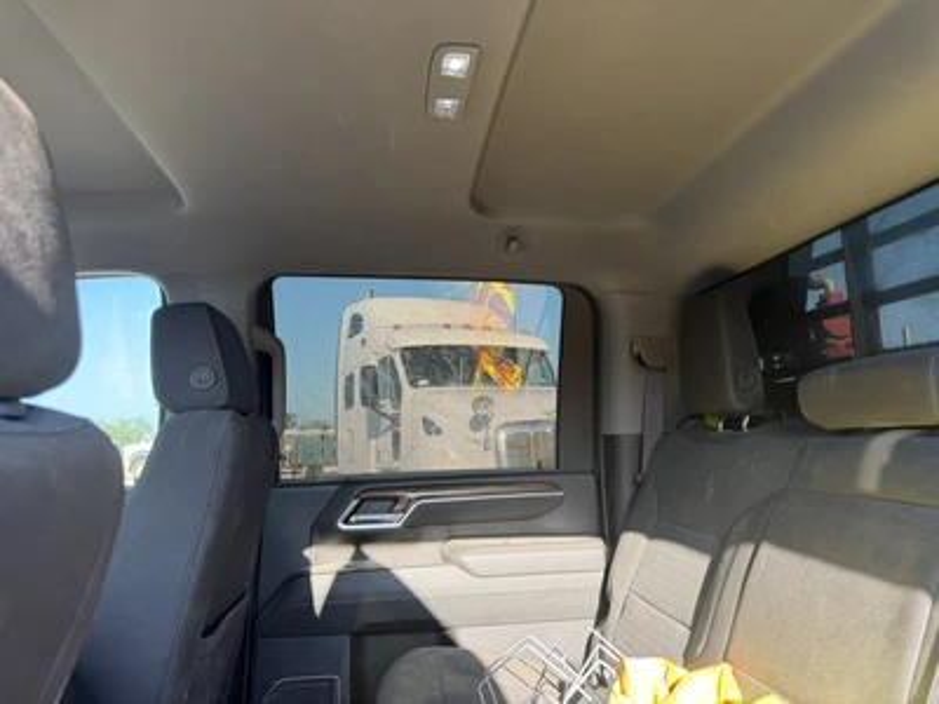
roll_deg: +0.4
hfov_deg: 71.6
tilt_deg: +8.2
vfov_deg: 56.8
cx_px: 470
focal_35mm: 24
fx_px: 651
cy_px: 352
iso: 64
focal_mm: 6.76
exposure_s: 1/144
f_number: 1.78
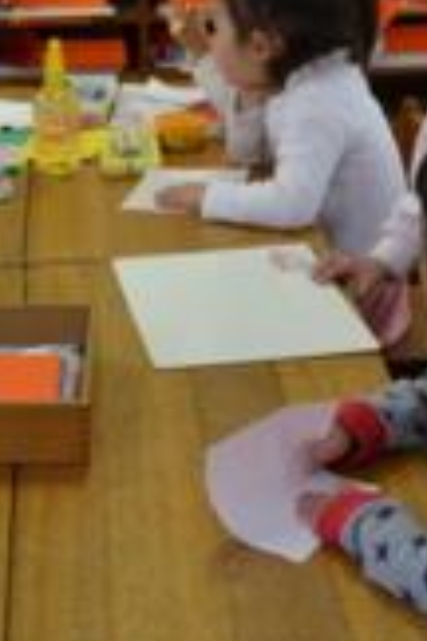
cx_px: 91
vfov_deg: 22.6
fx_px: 1583
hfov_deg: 15.3
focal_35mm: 89
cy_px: 144
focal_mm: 24
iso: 400
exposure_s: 1/50
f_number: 4
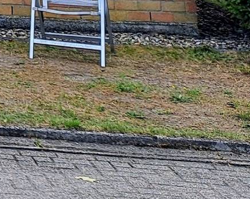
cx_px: -456
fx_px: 1013
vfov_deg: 9.8
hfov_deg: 10.6
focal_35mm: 137
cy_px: -285
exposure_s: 1/684
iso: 50
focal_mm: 5.23
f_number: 1.8
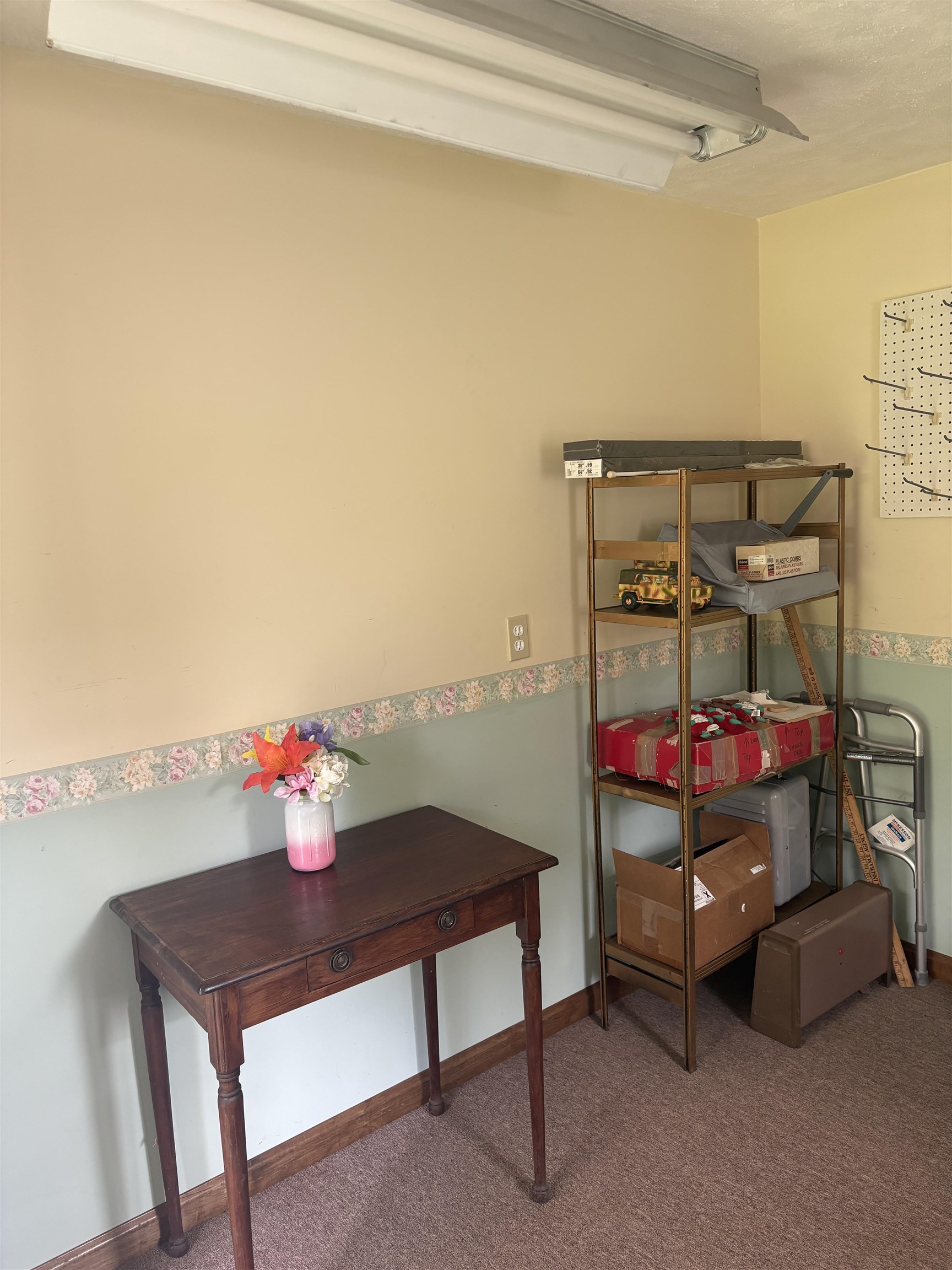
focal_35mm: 26
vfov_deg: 67.3
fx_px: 953
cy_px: 635
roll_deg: +2.1
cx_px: 476
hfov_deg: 53.1
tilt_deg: -7.3
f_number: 1.6
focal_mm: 5.96
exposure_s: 1/110
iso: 125
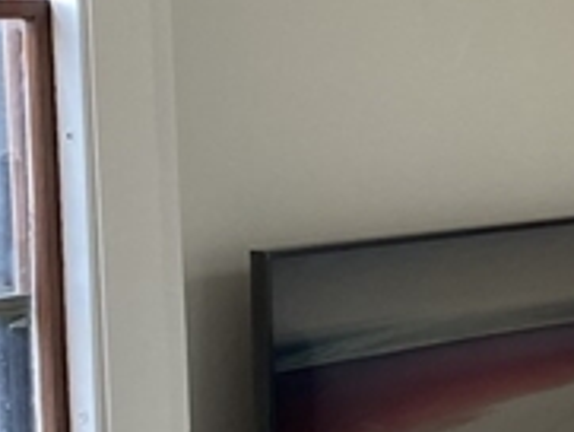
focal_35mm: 147
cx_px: 1129
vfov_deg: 10.1
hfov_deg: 12.0
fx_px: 2439
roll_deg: -0.2
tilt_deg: -5.6
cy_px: 257
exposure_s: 1/120
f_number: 1.8
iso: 64
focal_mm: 4.25
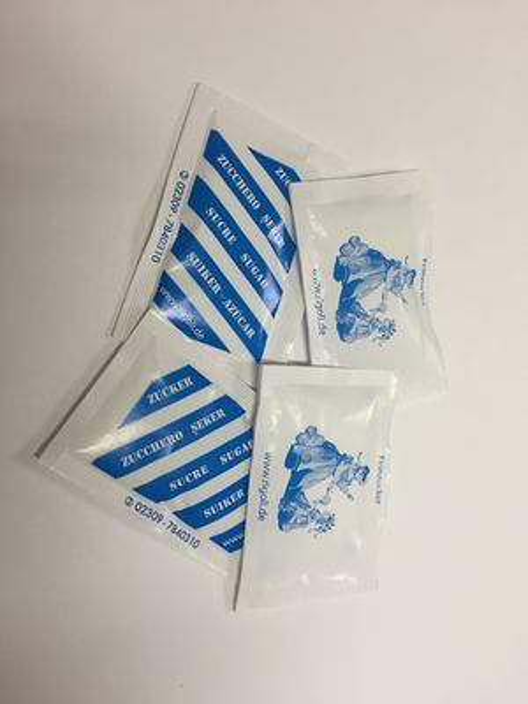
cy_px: 352
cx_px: 264
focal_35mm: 29
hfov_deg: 48.2
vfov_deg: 61.7
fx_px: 590
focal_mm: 4.15
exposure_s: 1/33
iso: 50
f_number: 2.2
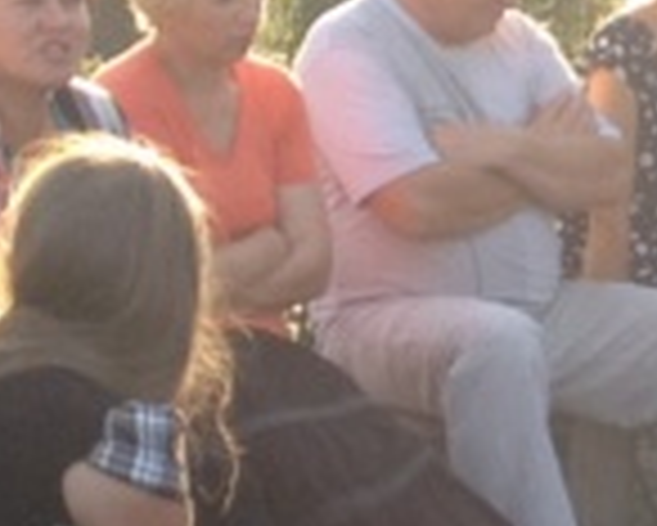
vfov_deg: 5.7
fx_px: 5331
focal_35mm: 274
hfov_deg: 6.8
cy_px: 351
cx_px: 1251
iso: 64
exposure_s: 1/207
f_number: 2.4
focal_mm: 4.28
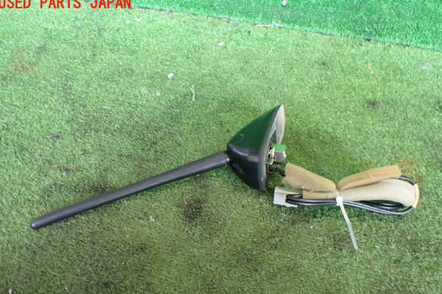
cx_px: 221
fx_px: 393
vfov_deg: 41.1
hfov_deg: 58.7
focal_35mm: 32
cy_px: 164
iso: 800
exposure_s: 1/100
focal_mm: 5.4
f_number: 2.3
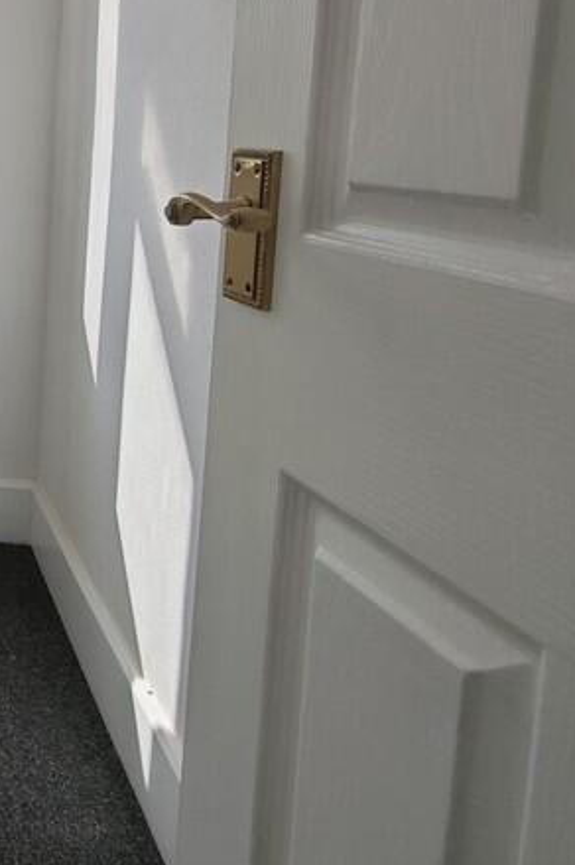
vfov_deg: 53.1
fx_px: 816
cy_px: 209
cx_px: -394
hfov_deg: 24.1
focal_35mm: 34
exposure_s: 1/393
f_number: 2.2
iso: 50
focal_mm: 2.16
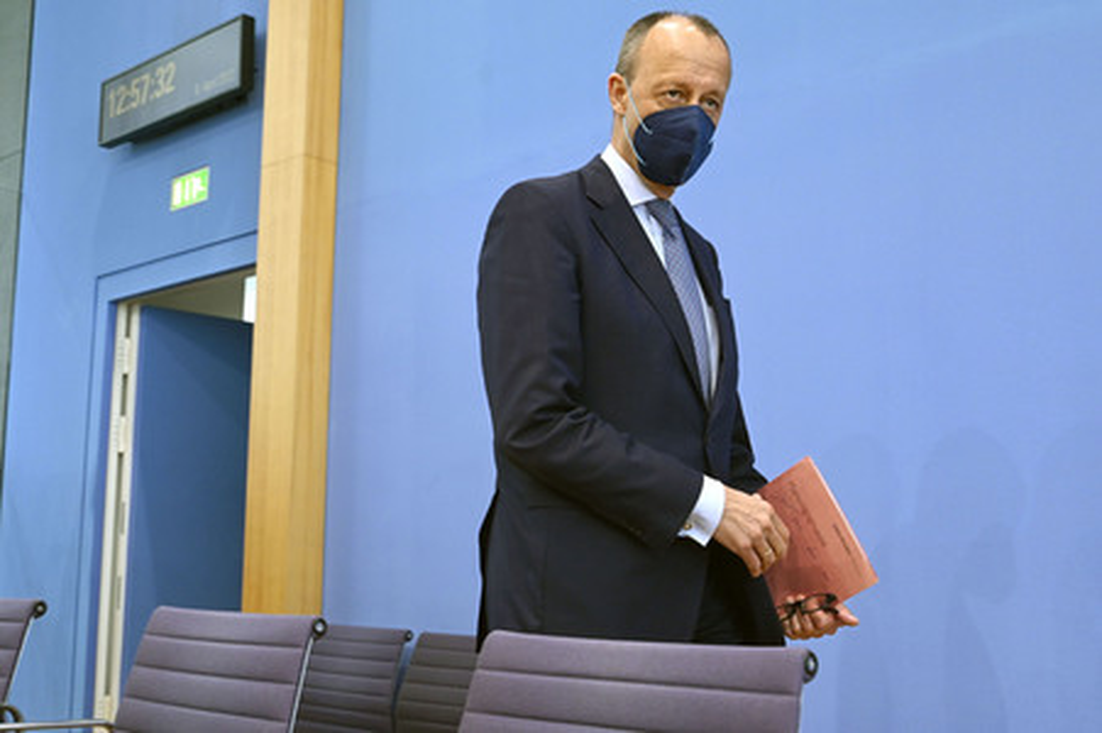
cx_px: 551
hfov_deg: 49.6
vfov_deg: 34.2
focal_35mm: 39
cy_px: 366
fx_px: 1193
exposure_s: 1/400
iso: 3200
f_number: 5.6
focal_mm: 39
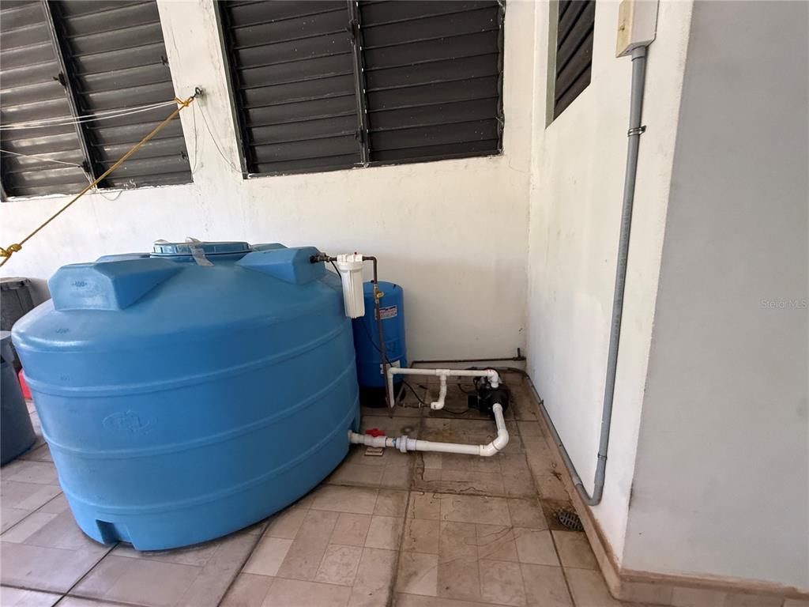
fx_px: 327
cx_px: 404
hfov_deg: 102.1
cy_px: 304
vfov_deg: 85.7
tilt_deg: -18.1
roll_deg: +1.4
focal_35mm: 14
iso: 250
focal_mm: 2.22
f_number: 2.2
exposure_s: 1/99
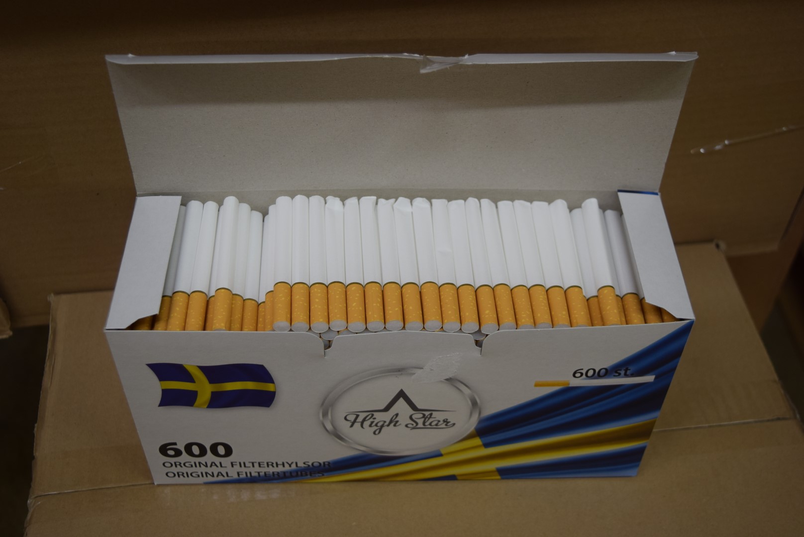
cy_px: 268
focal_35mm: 45
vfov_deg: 29.9
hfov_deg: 43.6
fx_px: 1006
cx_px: 402
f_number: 5
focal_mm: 30
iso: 400
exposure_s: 1/100
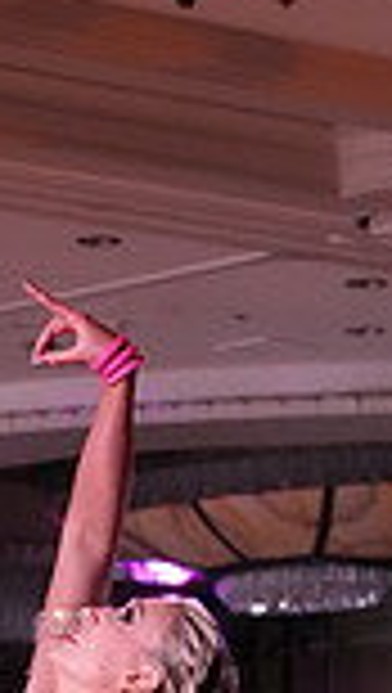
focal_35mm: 240
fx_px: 4420
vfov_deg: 8.8
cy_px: 1026
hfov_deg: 5.0
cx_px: 538
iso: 5000
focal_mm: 61
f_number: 5
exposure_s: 1/320
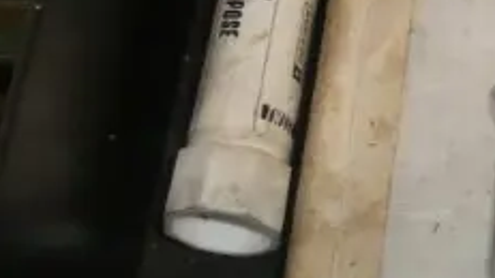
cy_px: 182
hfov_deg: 16.6
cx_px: 776
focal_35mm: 116
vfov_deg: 10.4
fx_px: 1523
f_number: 3.3
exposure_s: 1/60
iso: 500
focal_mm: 4.3
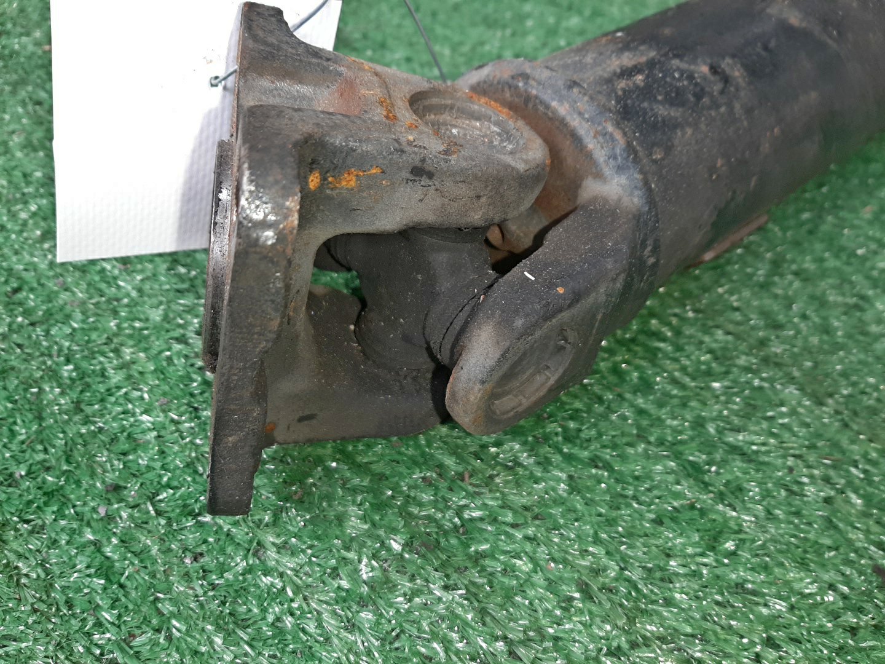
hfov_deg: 67.3
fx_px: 665
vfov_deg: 53.1
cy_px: 332
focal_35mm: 26
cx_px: 442
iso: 67
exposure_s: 1/50
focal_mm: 3.93
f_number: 1.7
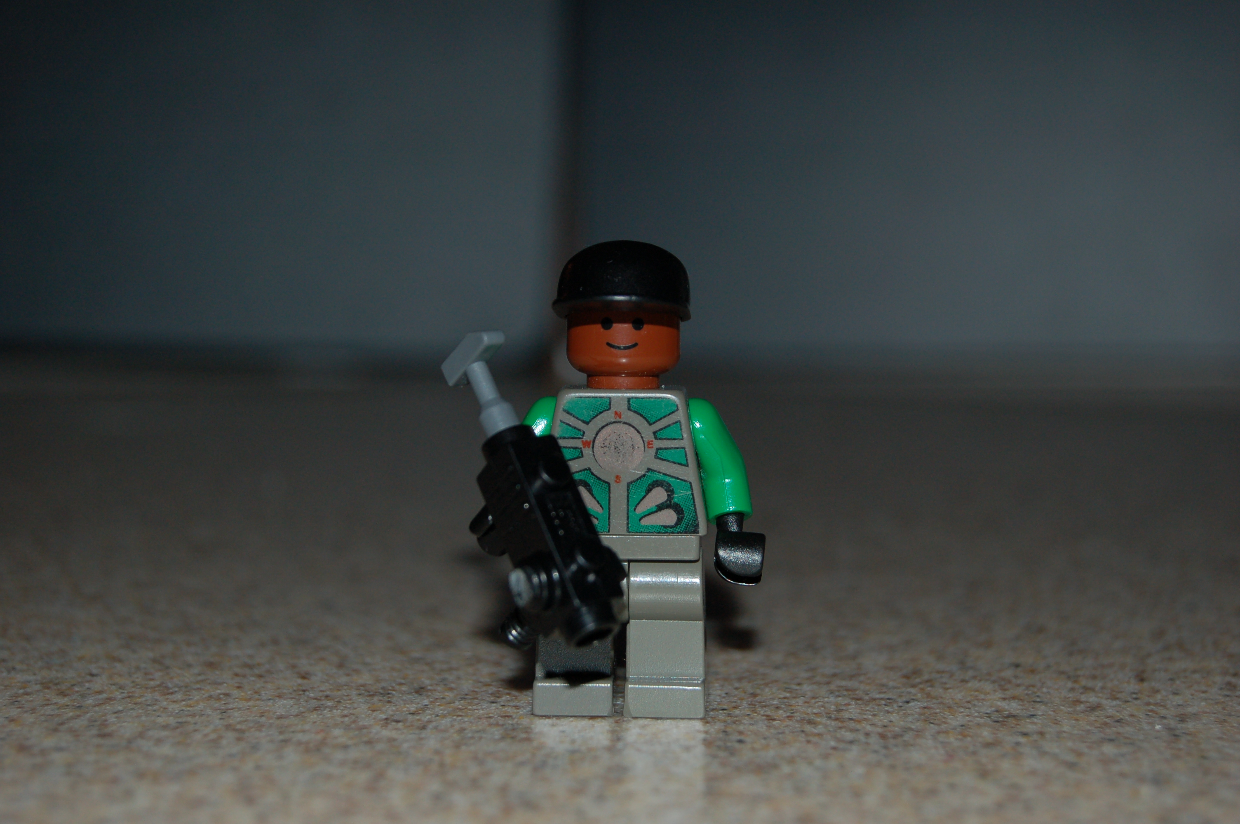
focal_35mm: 82
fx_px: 2839
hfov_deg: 24.6
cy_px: 412
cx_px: 620
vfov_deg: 16.5
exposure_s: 1/60
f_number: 5.6
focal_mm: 55
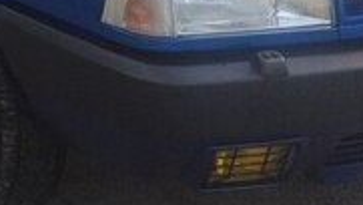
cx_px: -249
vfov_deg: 10.3
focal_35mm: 115
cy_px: -79
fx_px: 1107
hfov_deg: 16.3
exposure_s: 1/100
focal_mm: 4.15
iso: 50
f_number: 2.2
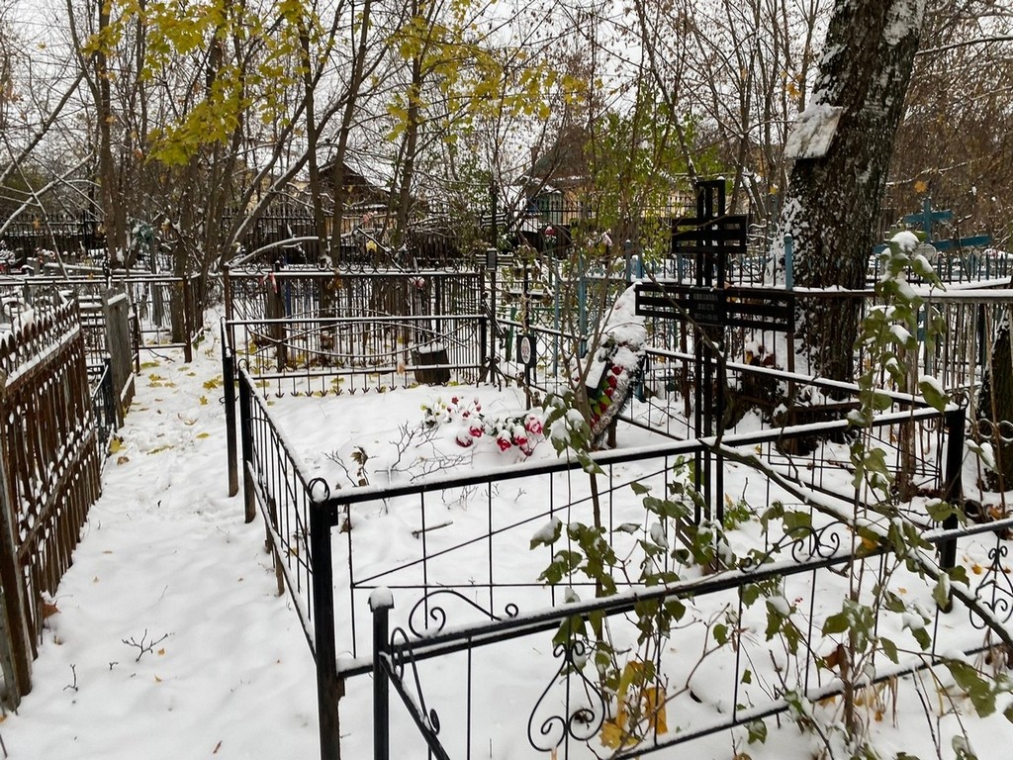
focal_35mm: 26
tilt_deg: -8.8
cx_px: 506
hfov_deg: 67.3
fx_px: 761
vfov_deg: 53.1
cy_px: 380
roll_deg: -1.7
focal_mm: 4.25
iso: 64
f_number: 1.8
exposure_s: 1/122
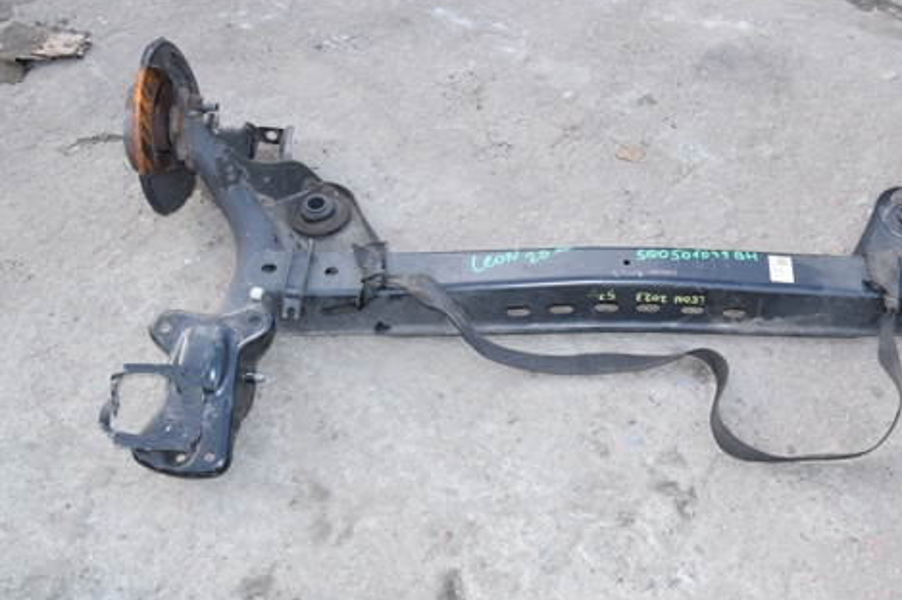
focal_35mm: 45
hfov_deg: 43.2
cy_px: 277
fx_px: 1127
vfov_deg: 29.8
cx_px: 585
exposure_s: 1/200
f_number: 6.3
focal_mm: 22
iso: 800
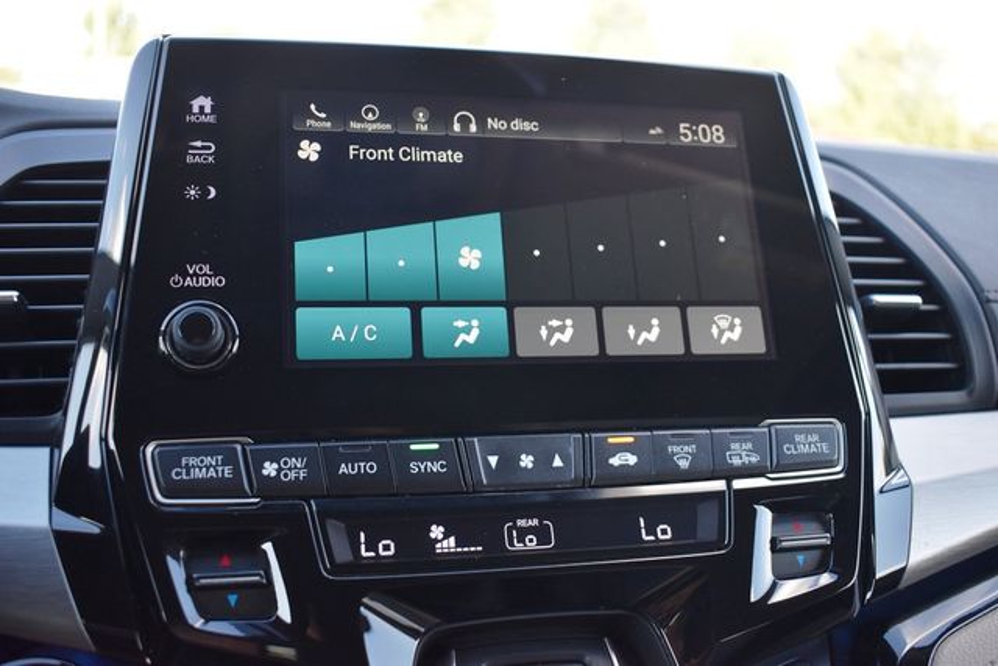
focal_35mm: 36
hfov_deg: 53.1
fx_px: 998
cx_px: 499
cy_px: 333
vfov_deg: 36.9
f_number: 3.8
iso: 640
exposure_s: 1/250
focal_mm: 24
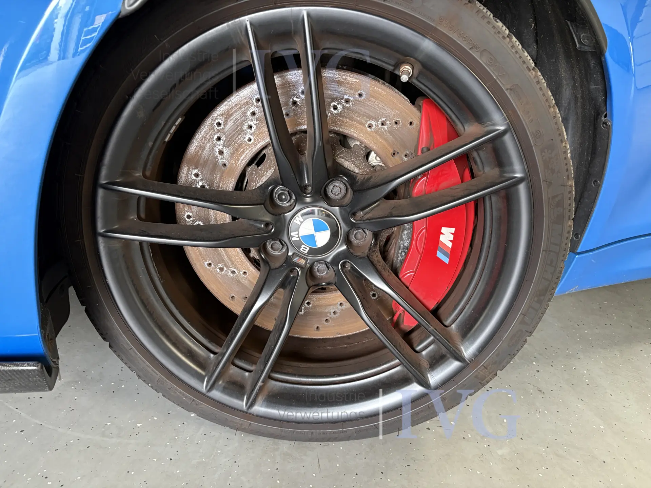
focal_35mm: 26
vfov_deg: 53.1
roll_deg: -4.1
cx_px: 326
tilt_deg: -21.9
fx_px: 489
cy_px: 244
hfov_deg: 67.3
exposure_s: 1/56
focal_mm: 5.96
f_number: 1.6
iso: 250
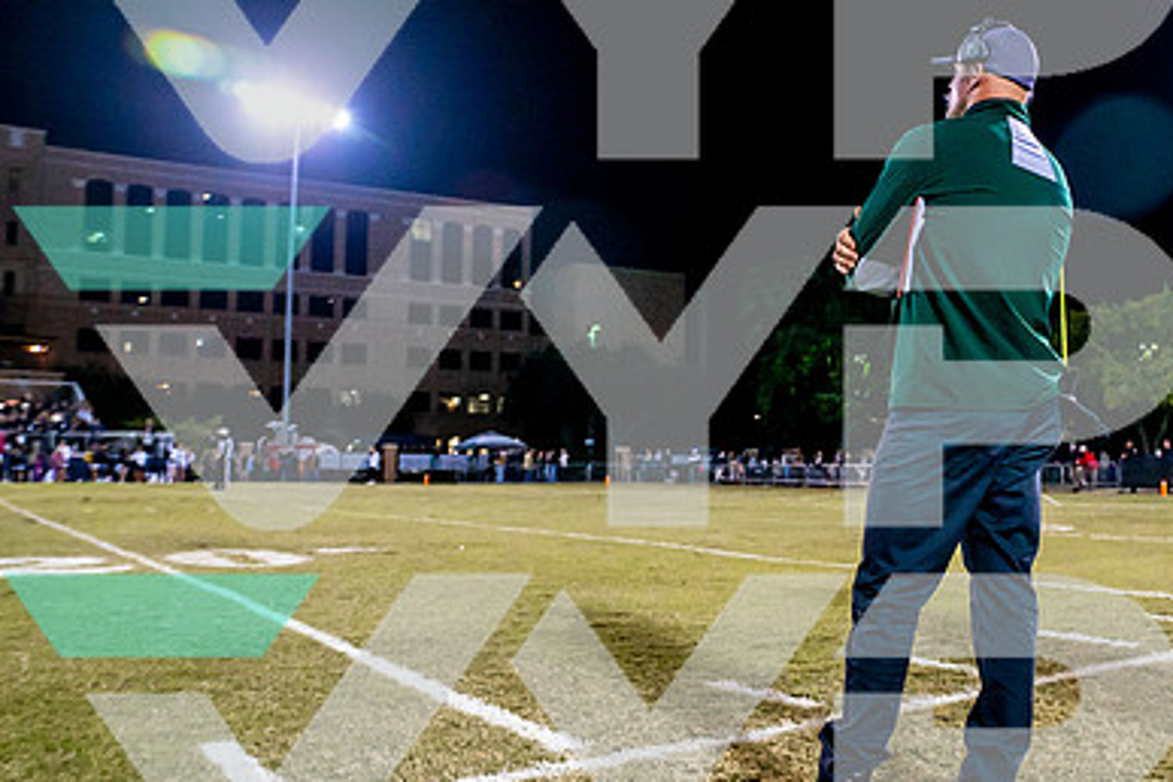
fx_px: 1173
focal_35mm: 36
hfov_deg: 52.1
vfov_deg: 36.9
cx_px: 785
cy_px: 368
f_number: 2.8
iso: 2500
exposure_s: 1/750
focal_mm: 24
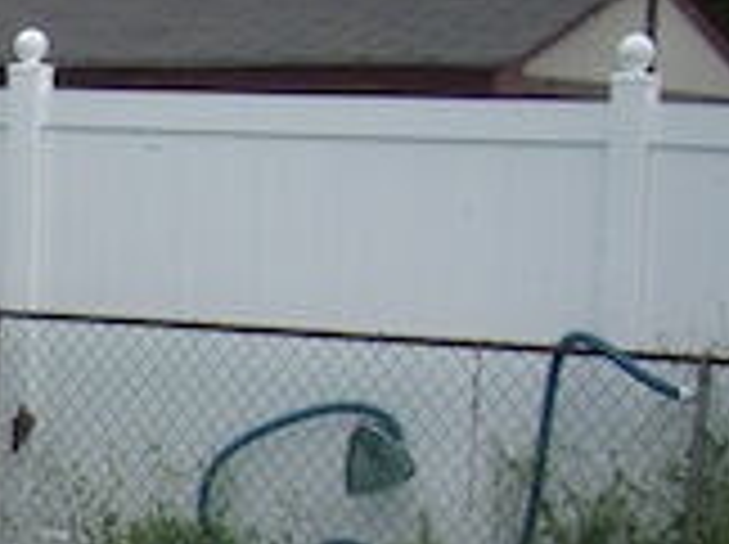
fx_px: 2965
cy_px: 773
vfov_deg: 10.2
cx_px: -504
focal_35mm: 141
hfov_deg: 12.9
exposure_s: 1/640
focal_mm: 6.3
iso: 100
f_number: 3.3
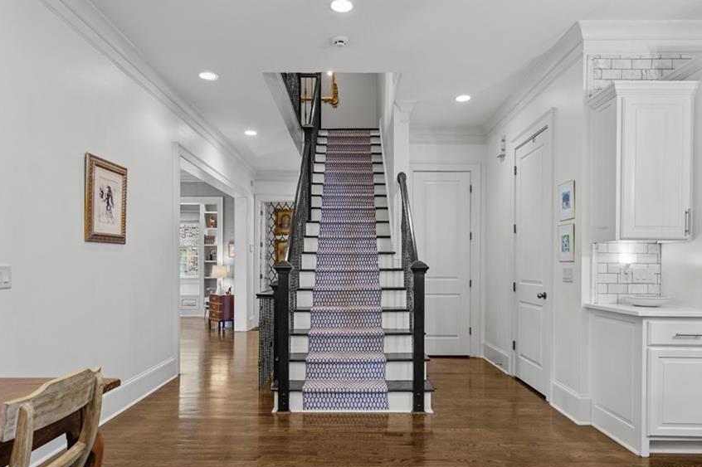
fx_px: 448
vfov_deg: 54.8
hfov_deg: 76.1
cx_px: 350
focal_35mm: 23
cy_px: 270
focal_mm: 19
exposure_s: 1/6
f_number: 6.3
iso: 1250
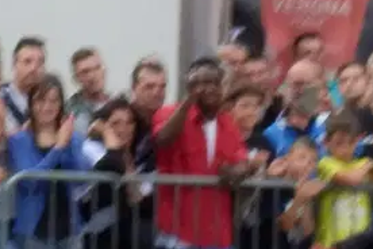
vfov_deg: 3.8
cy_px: 275
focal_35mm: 362
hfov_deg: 5.7
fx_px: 3750
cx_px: 455
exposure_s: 1/160
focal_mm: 14.4
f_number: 4.6
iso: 800
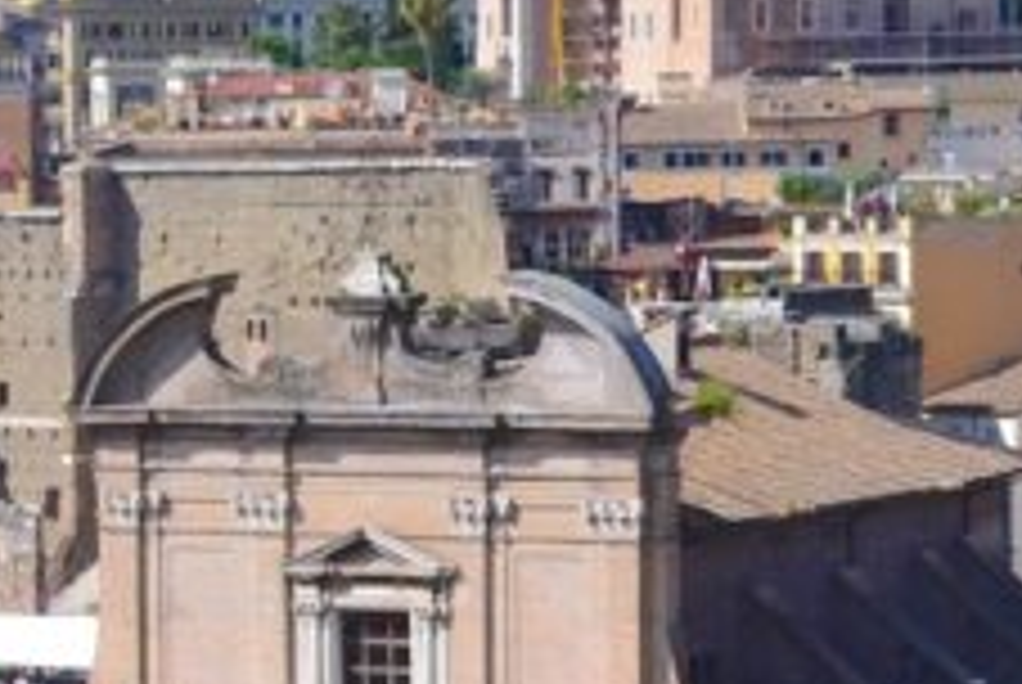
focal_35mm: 211
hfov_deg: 9.5
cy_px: 621
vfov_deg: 6.5
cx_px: -518
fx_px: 5998
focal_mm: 40
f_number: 11
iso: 400
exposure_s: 1/400
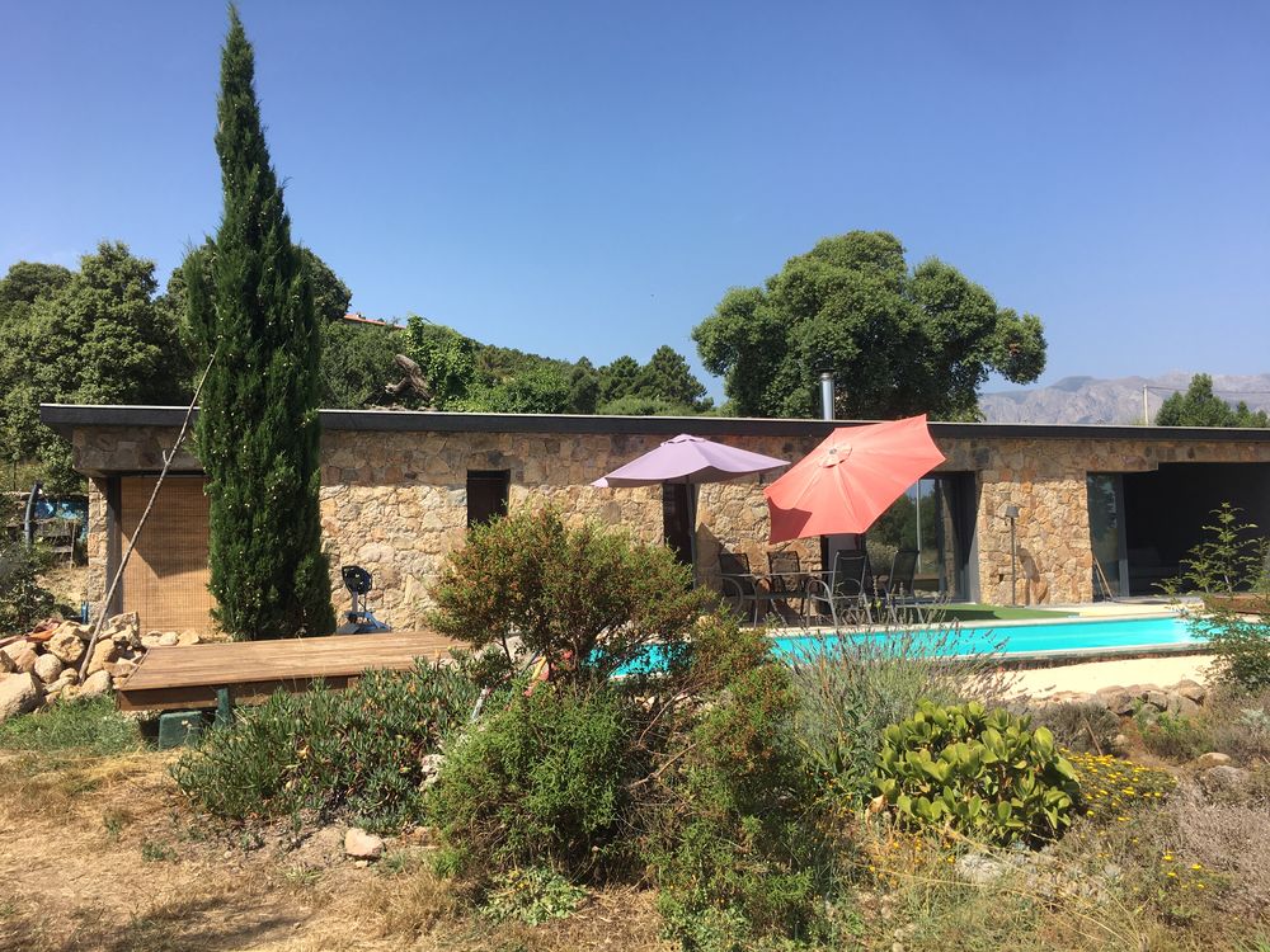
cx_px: 635
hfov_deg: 61.7
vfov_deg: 48.2
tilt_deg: +4.8
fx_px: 1064
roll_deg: +0.0
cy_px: 476
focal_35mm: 29
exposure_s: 1/1054
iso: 25
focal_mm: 4.15
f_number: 2.2
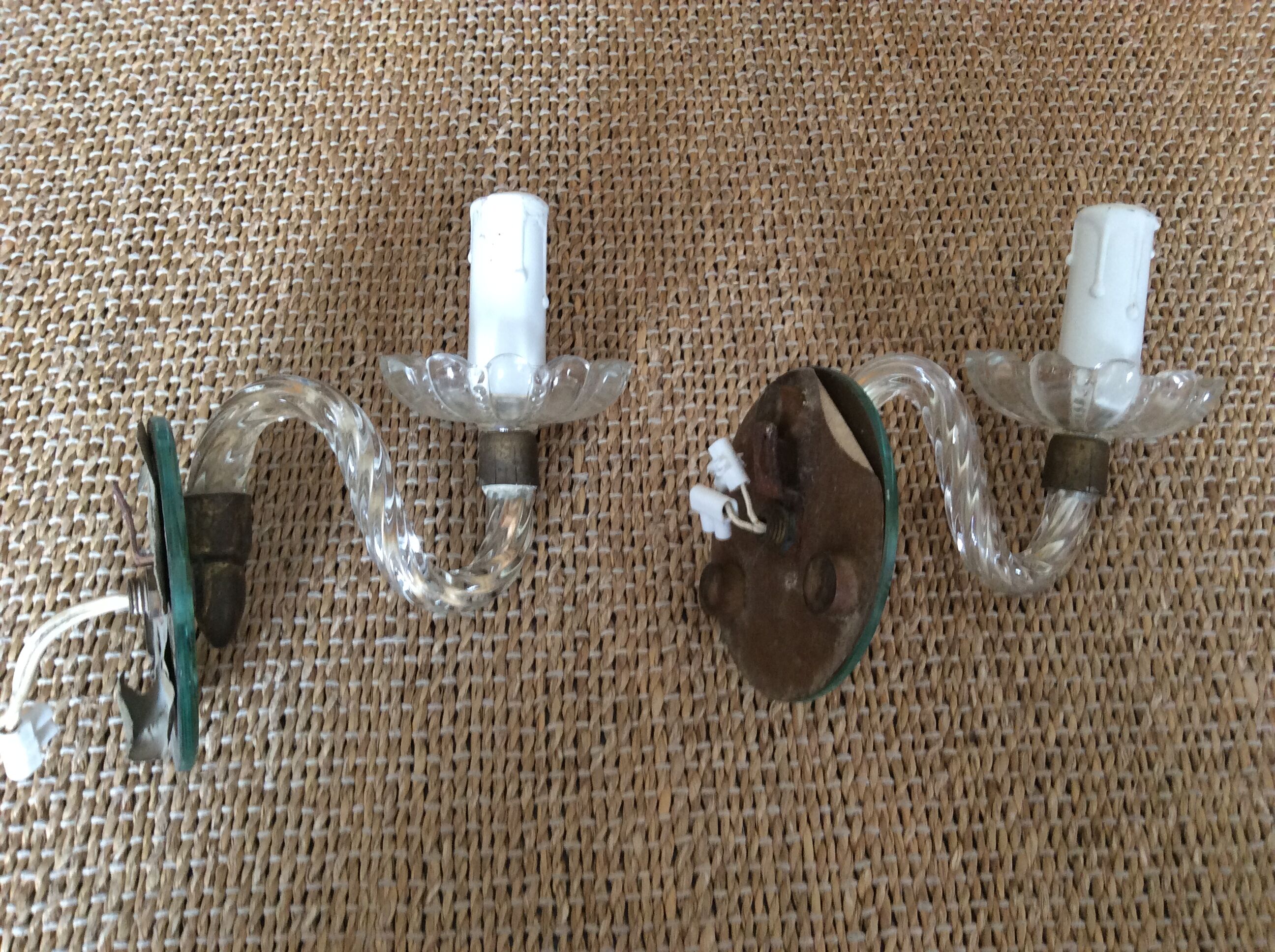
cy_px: 476
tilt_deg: -60.7
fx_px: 1177
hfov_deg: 56.9
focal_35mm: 32
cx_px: 638
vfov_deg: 44.1
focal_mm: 3.3
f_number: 2.4
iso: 100
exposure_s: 1/25
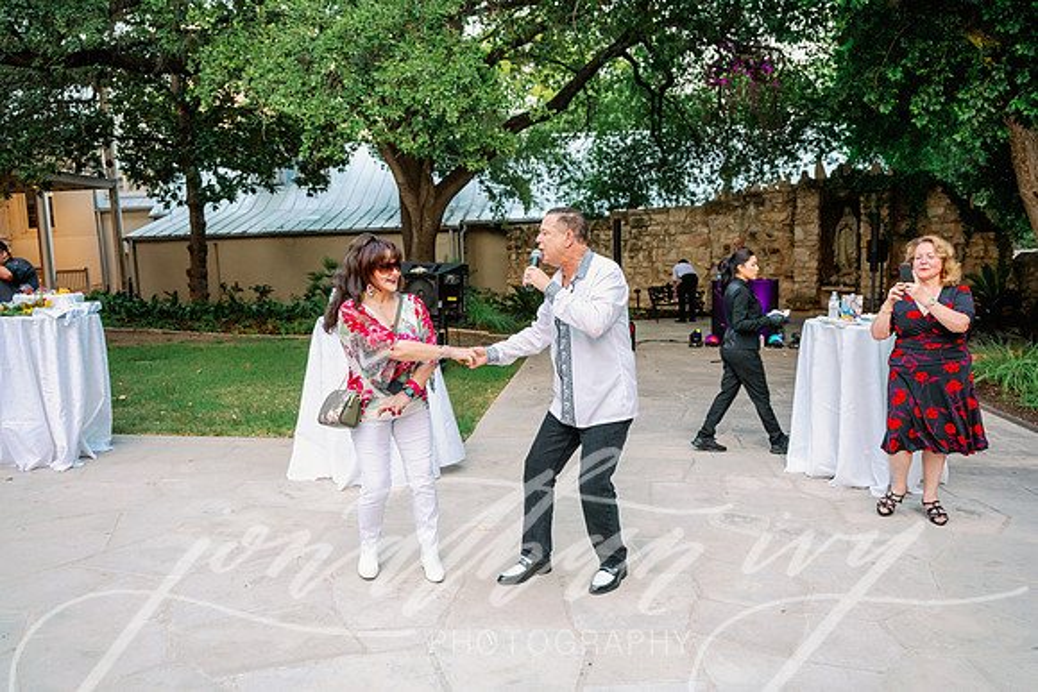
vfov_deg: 47.2
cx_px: 519
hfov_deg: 66.4
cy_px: 346
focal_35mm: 28
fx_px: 793
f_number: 4
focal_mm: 27.5
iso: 1250
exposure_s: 1/160
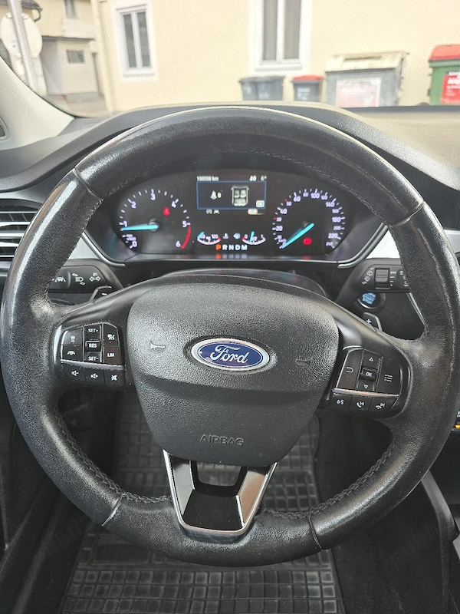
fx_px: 408
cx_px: 230
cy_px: 307
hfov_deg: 58.9
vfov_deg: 73.9
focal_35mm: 23
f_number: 1.7
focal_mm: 6.3
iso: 160
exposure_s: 1/101
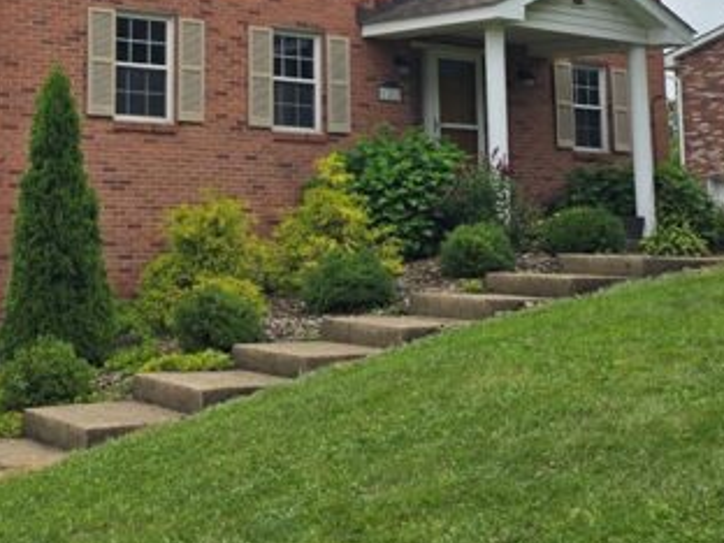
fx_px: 1234
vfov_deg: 24.0
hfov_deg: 31.8
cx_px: 144
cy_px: 30
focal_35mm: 59
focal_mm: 6.3
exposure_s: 1/890
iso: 12
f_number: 1.7
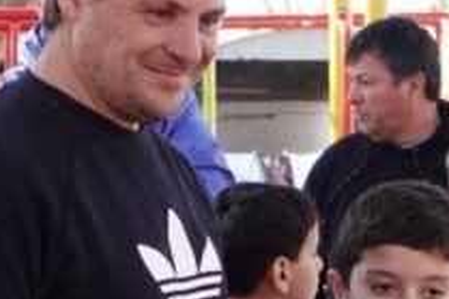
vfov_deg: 6.6
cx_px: 195
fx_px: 2567
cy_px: 373
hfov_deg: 10.0
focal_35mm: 206
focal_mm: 20.9
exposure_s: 1/800
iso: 500
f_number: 2.8
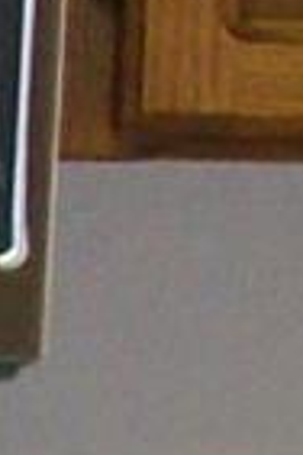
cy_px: 1326
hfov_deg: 2.6
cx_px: -1612
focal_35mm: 499
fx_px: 6299
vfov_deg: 4.0
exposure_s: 1/47.1
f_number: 3.1
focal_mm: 7.46
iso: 200
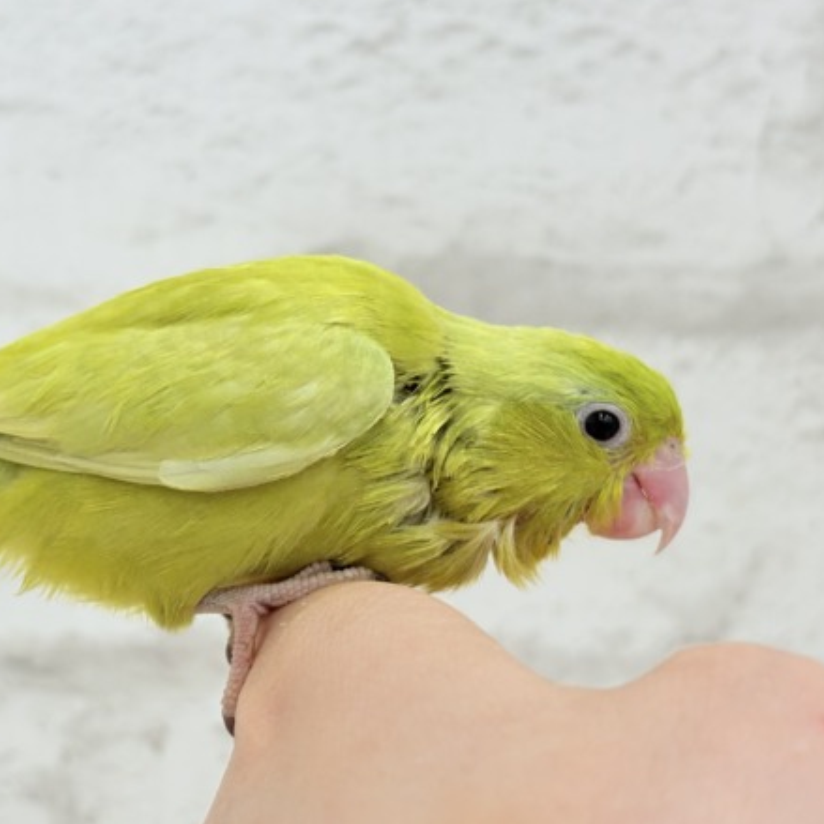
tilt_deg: -3.4
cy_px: 411
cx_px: 295
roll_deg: -0.6
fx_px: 1804
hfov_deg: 25.6
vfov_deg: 25.7
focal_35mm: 67
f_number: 1.6
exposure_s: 1/100
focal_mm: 5.96
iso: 64
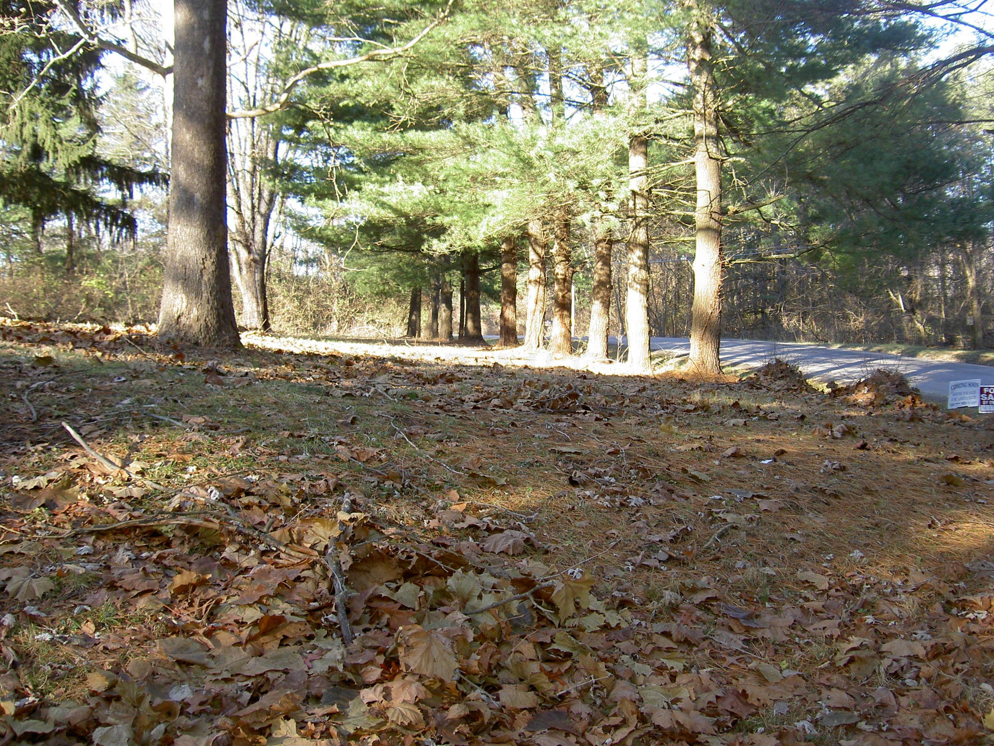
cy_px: 373
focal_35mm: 39
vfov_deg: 36.8
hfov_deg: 47.9
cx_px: 497
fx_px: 1120
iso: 100
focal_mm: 8
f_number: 2.8
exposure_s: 1/89.3
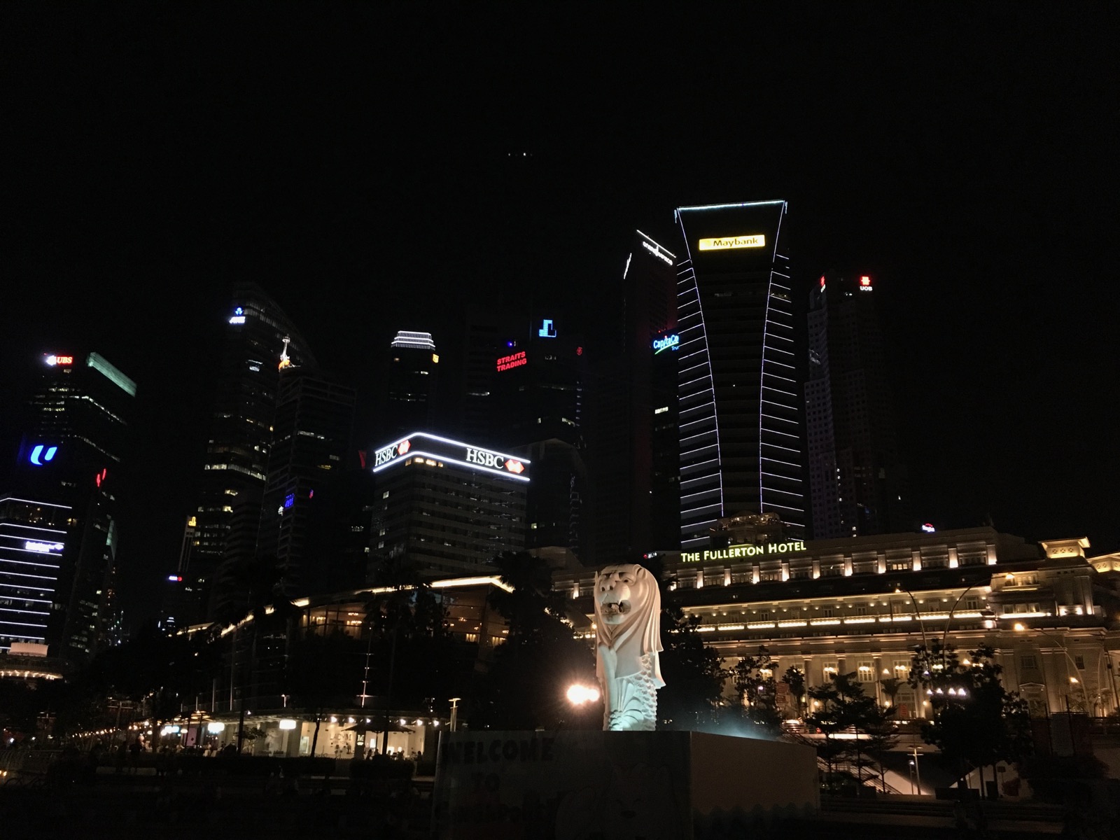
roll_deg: -2.0
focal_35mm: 29
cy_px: 420
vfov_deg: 48.2
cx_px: 560
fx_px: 938
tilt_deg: +20.4
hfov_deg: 61.7
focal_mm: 4.15
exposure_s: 1/20
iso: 200
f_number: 2.2
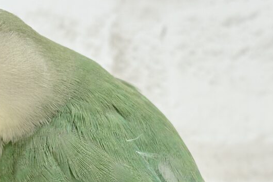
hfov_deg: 16.8
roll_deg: +2.8
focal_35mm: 122
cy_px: 146
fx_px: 925
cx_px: 95
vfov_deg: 11.2
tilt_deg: -6.4
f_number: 1.6
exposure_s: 1/50
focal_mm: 5.96
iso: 40
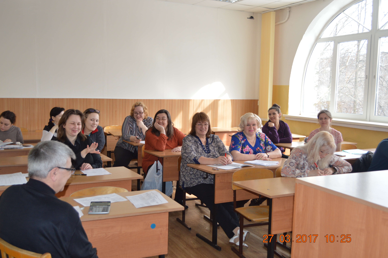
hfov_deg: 53.2
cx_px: 194
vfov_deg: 36.8
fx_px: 388
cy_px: 129
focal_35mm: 36
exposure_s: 1/125
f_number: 4
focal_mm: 24
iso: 400
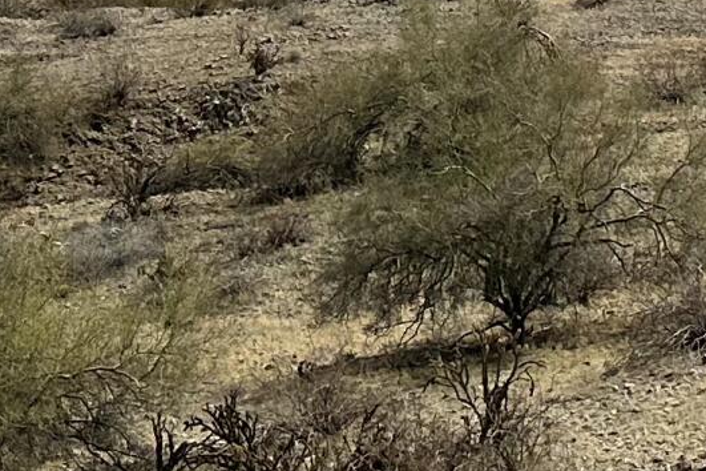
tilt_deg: +6.0
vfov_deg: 8.7
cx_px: 819
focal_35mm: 141
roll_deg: -2.1
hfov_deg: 14.2
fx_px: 2765
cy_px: -709
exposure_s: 1/12048
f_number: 1.78
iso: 80
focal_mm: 6.86
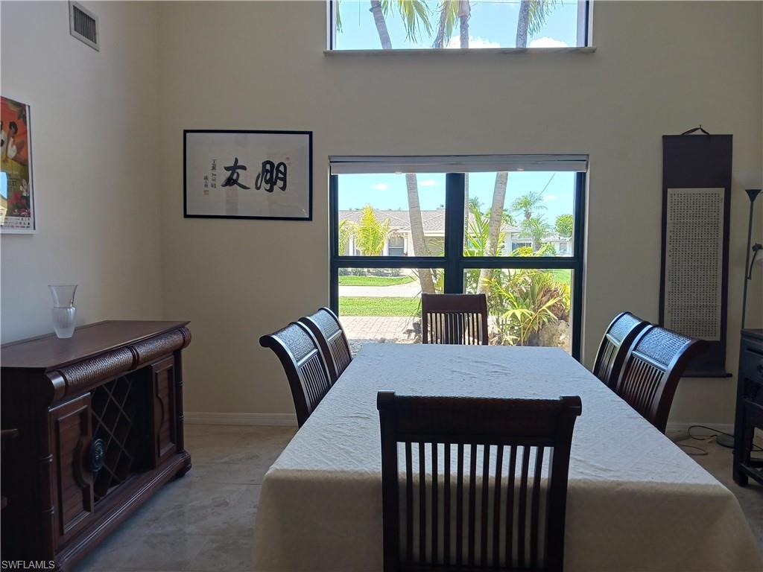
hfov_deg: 65.3
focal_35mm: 27
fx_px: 595
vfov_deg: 51.4
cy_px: 286
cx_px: 382
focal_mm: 4
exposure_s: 1/60
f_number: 1.8
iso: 50
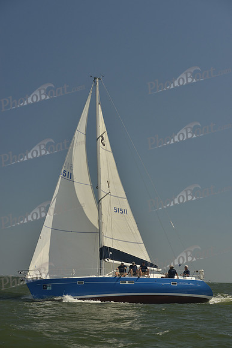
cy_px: 174
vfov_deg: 28.8
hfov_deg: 19.5
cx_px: 116
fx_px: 676
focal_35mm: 70
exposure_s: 1/1000
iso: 280
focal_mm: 70
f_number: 9
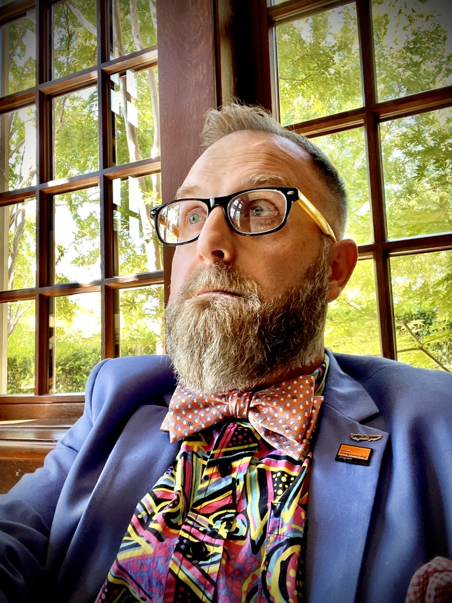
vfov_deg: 60.0
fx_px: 522
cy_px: 302
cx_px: 226
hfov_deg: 46.8
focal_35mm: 30
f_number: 2.2
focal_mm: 2.71
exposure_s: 1/40
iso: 160
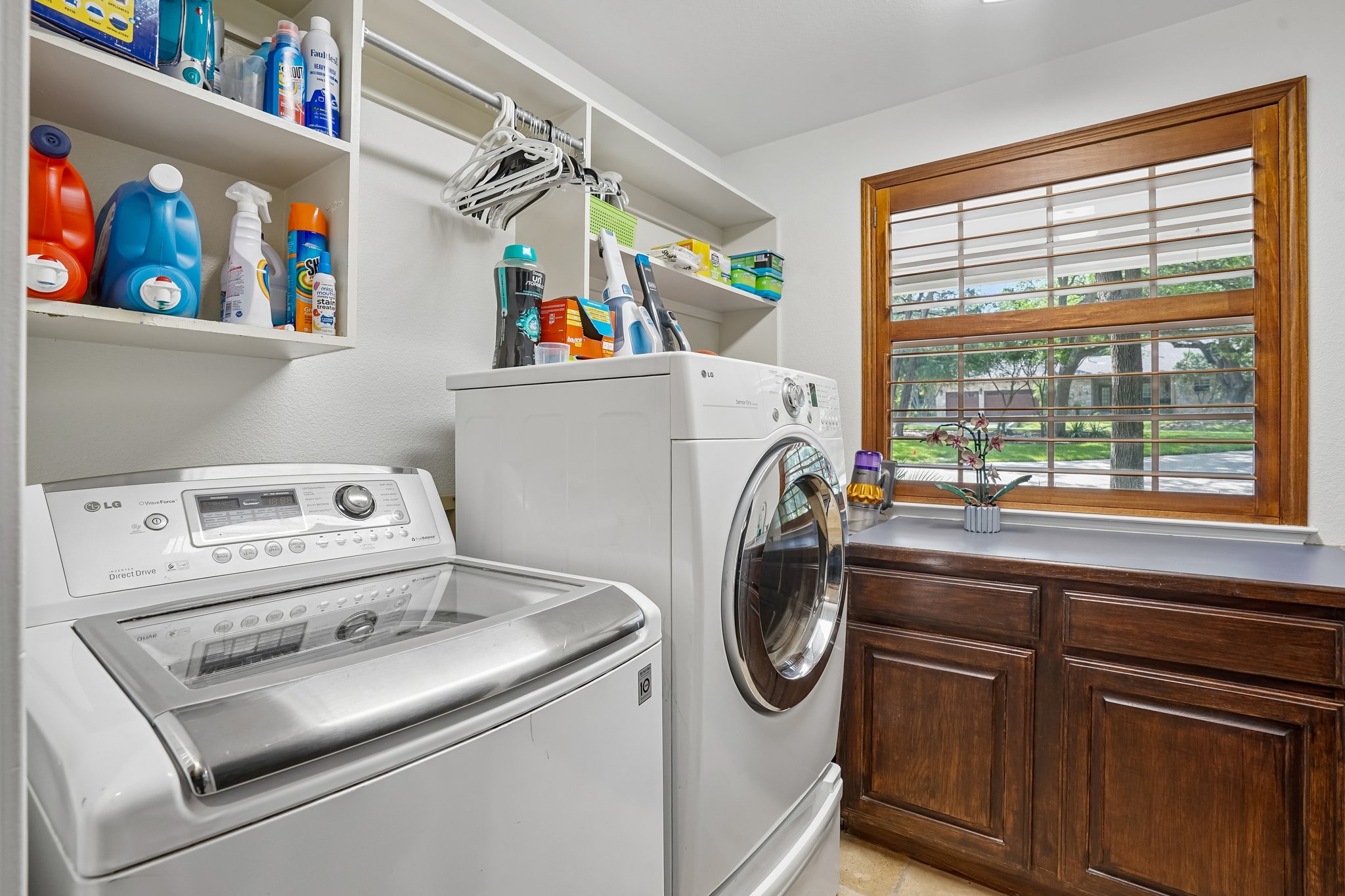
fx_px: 598
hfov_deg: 96.7
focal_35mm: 16
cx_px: 672
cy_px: 448
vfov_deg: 73.7
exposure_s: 1/20
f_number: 8
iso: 400
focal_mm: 16
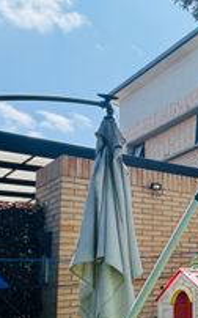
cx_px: 392
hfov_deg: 18.2
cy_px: 230
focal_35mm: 49
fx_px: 424
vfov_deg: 40.2
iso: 40
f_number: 2.2
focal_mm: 2.22
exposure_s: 1/681
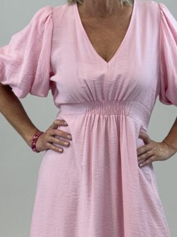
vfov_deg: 15.4
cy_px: 182
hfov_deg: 11.7
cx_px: 99
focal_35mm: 127
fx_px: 866
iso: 50
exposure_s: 1/143
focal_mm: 6.76
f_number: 1.78
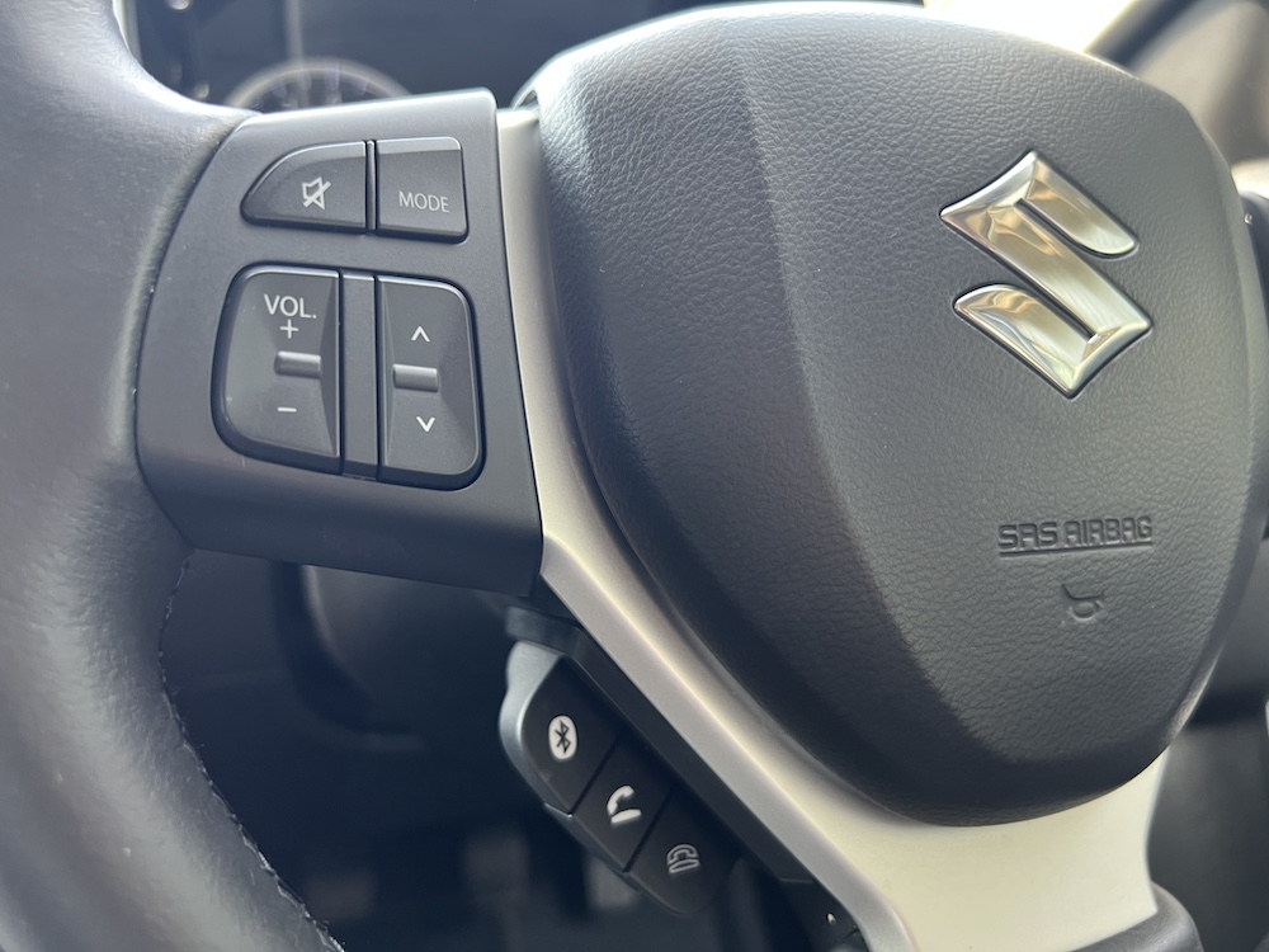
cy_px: 476
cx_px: 634
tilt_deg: -21.4
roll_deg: -6.9
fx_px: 953
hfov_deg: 67.3
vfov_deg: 53.1
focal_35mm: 26
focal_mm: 5.7
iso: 125
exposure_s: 1/81
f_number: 1.5
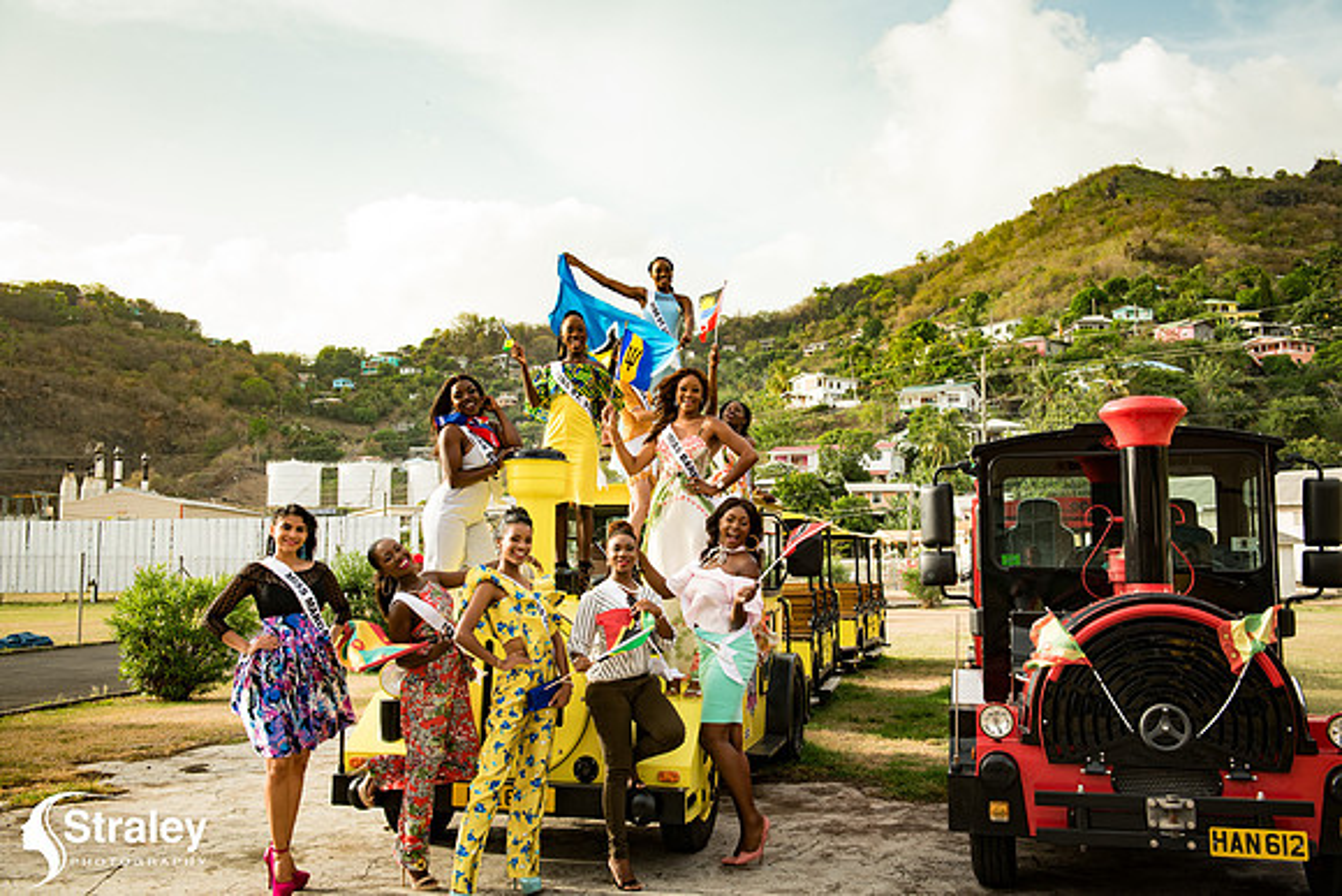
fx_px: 1305
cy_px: 448
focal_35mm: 35
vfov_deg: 37.9
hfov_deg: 54.4
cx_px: 671
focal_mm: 35
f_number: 6.3
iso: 80
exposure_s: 1/125
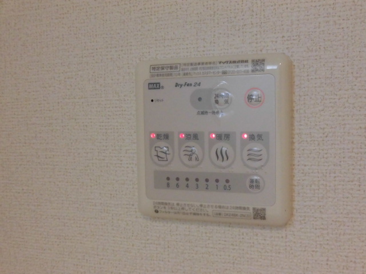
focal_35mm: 43
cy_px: 137
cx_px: 183
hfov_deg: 43.9
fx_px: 455
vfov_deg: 33.6
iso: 400
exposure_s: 1/50
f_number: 3.8
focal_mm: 7.72
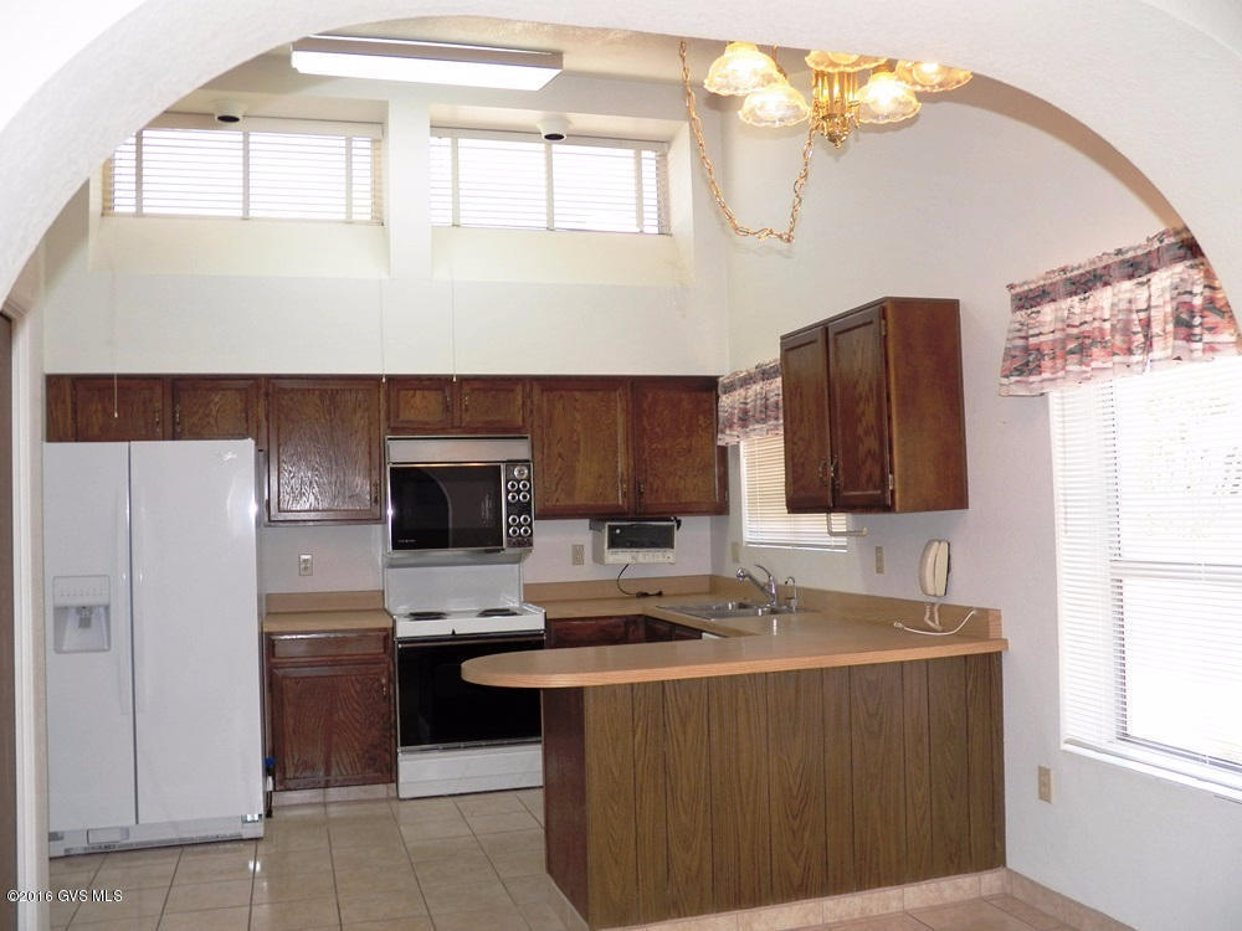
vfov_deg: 45.4
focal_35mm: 31
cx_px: 621
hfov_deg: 58.4
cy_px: 466
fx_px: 1112
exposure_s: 1/80
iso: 125
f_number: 2.8
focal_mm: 5.5
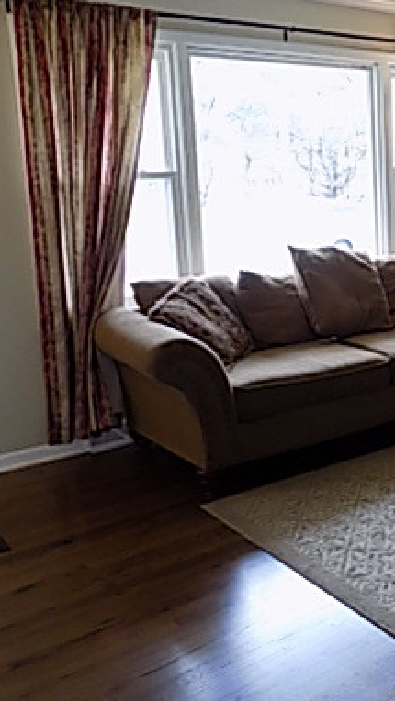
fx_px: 782
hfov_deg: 25.7
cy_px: 310
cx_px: 459
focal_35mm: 42
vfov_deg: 48.3
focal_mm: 4
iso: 220
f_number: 3.1
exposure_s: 1/30
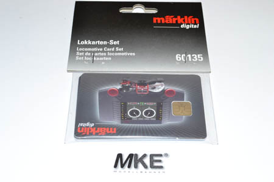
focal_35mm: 52
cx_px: 137
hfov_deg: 37.9
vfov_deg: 25.8
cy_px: 91
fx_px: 400
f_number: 10
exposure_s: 1/60
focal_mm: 35
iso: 200
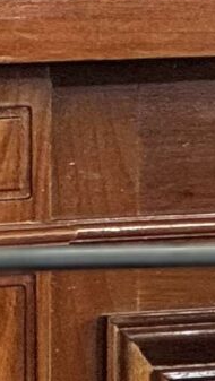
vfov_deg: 3.4
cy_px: -467
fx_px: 6445
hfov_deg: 1.9
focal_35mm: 637
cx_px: 1116
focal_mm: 9
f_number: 2.8
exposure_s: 1/60
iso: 125
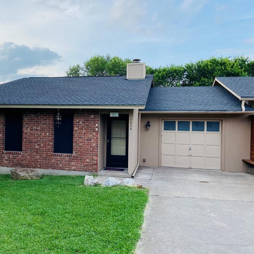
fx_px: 257
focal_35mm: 31
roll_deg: -1.9
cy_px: 126
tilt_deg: -0.4
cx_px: 98
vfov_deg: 52.5
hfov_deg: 52.1
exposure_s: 1/810
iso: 32
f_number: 1.8
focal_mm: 4.25
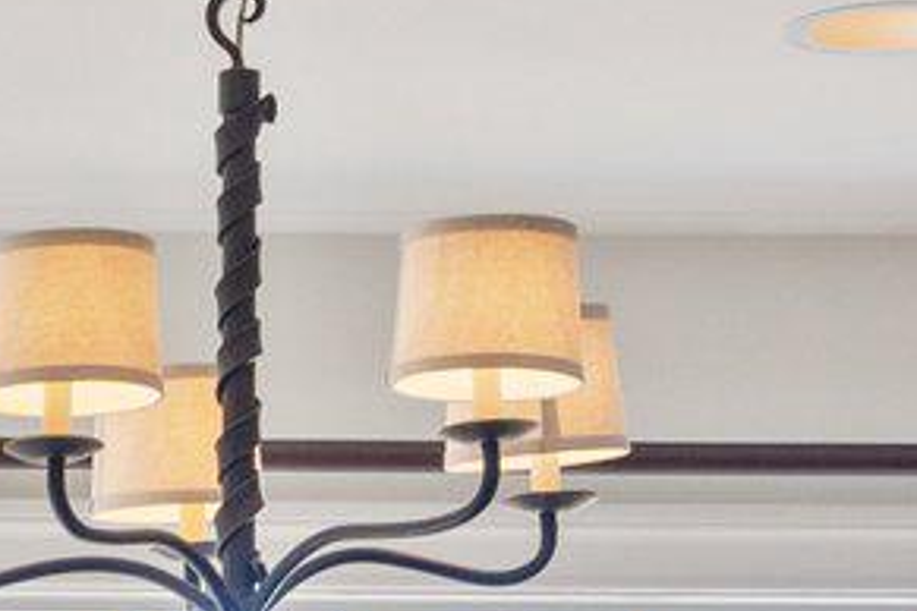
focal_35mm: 246
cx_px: -788
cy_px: 1702
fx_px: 6266
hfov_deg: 8.1
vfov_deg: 5.3
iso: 500
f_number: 8
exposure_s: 1/125
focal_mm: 35
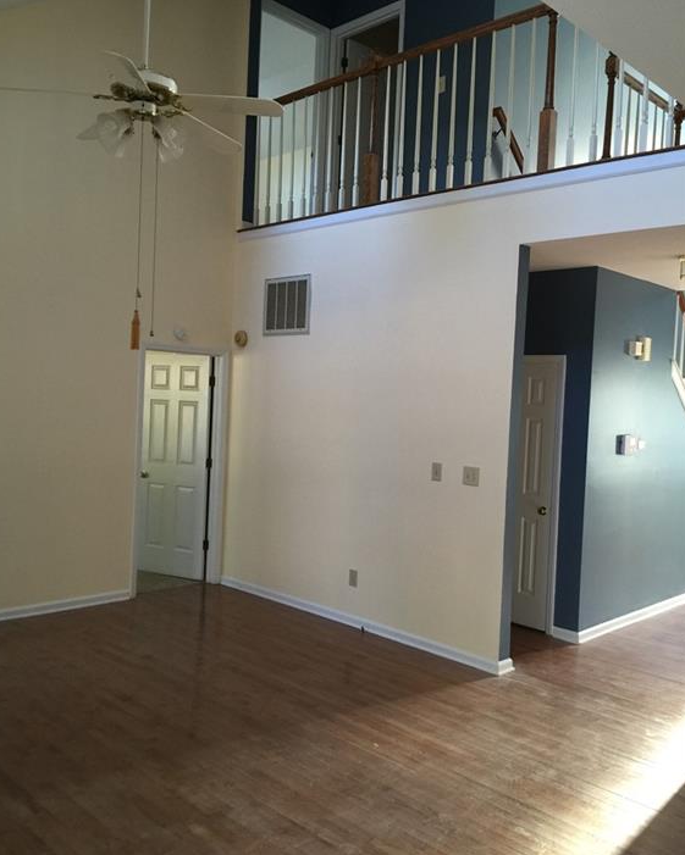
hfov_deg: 47.1
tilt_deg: -1.4
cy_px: 428
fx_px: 785
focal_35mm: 31
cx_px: 339
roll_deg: -3.2
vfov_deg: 57.2
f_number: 2.2
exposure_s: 1/15
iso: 80
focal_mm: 4.15
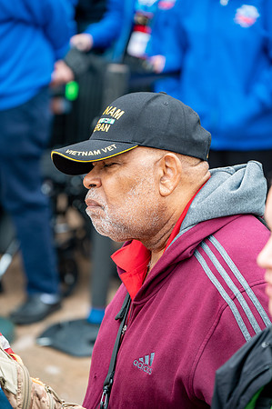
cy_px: 204
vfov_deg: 10.3
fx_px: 2272
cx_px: 136
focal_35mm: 200
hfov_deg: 6.9
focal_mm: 200
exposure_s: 1/100
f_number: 6.3
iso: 500
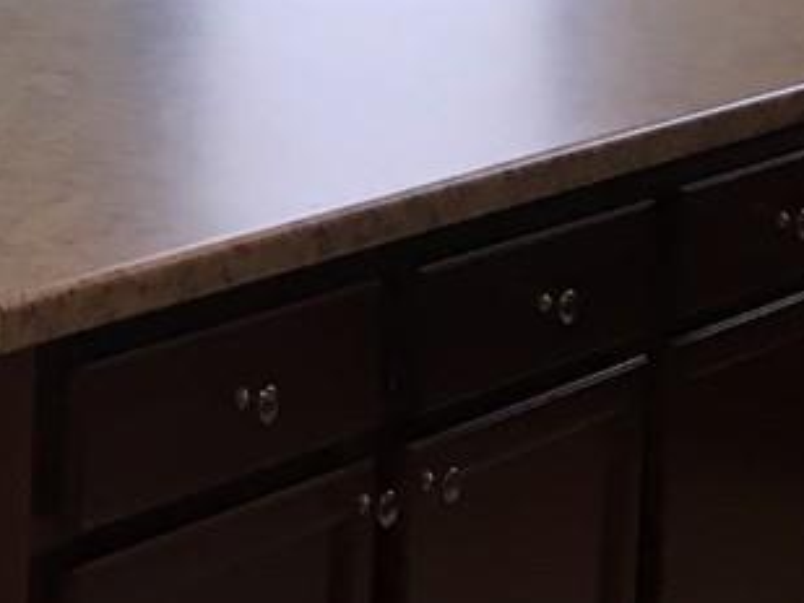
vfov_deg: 9.7
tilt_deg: -4.8
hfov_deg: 11.8
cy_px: -255
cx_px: -801
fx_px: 3485
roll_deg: -1.0
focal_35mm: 150
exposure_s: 1/30
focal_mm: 4.15
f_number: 2.2
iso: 25
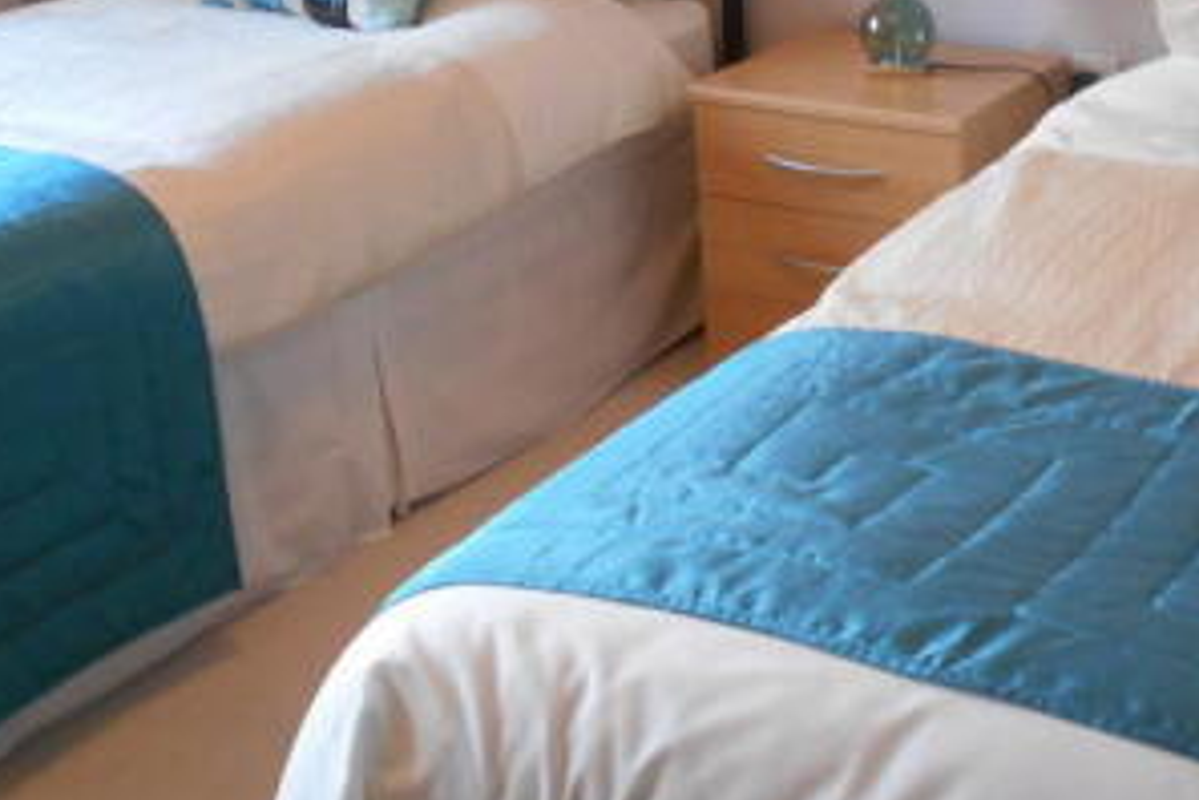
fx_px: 1765
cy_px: 180
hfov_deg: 36.3
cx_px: 959
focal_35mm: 53
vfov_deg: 25.2
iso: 320
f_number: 3.2
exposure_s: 1/30
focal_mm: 4.6
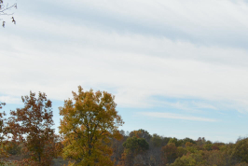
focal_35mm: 76
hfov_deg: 24.8
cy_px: 203
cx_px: 271
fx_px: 524
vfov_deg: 17.1
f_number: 8
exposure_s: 1/250
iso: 110
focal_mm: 18
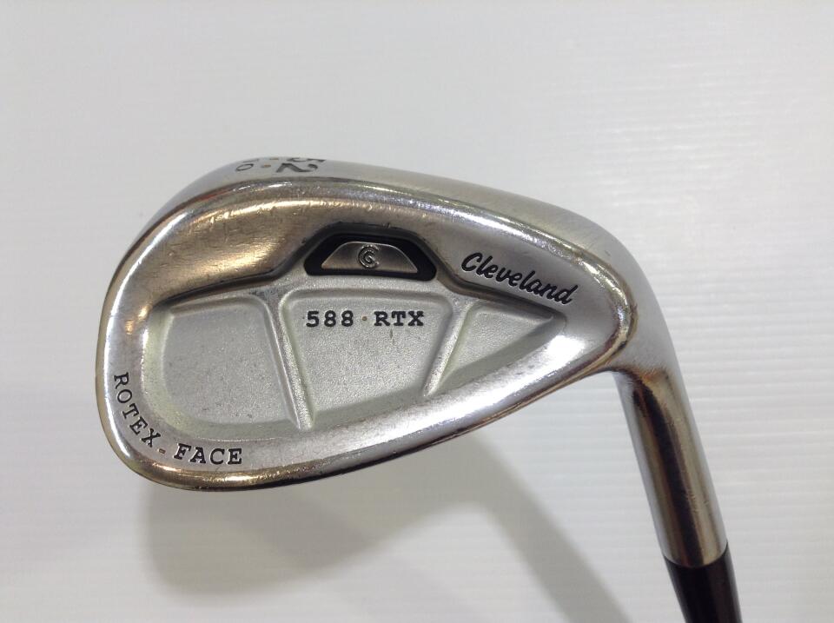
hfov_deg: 55.4
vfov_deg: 42.8
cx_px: 417
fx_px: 794
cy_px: 312
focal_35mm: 33
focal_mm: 3.3
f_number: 2.4
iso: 32
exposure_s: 1/33
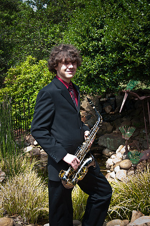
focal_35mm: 57
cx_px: 75
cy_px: 113
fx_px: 357
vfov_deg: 35.1
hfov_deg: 23.7
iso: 200
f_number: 4.2
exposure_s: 1/250
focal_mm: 38
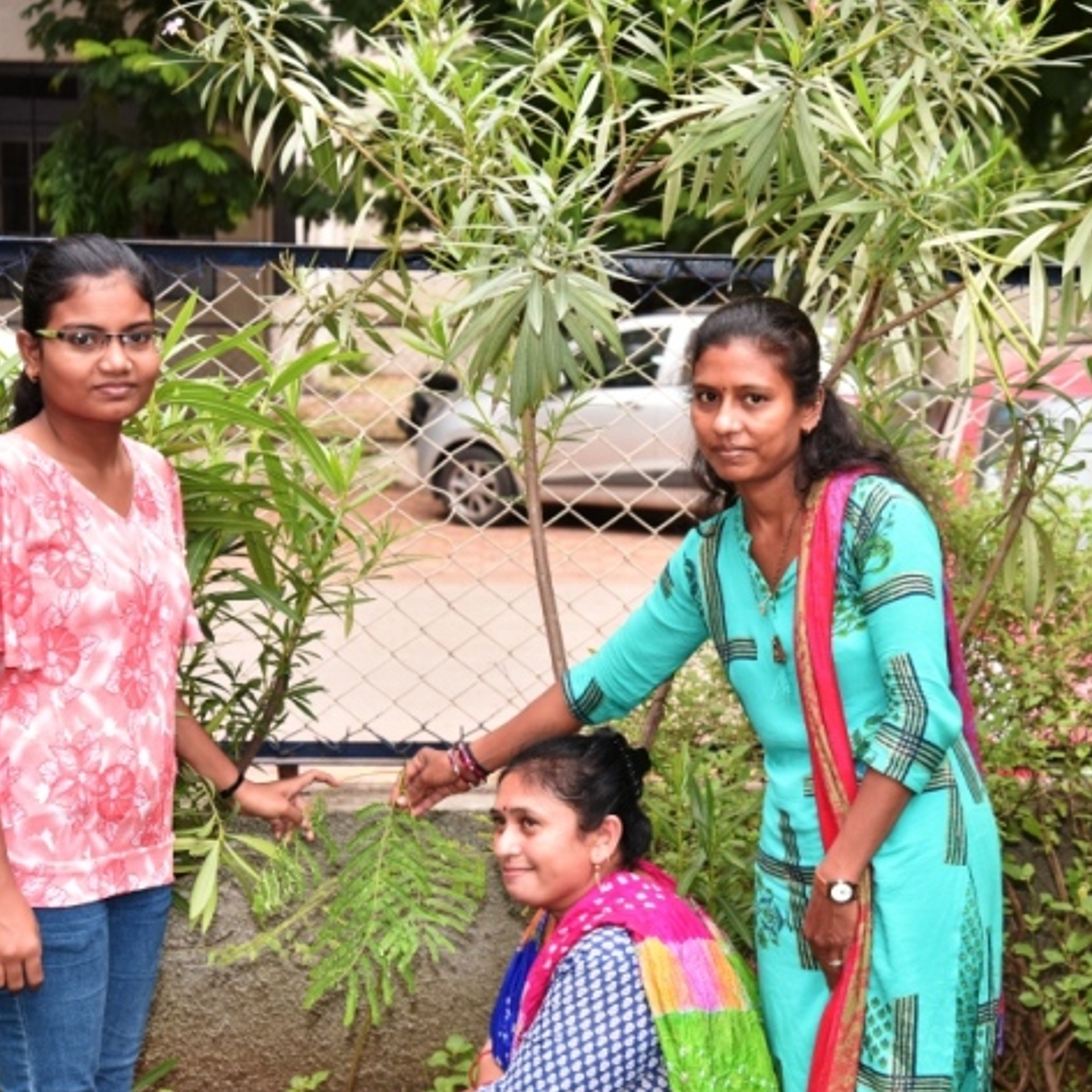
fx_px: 2463
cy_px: 579
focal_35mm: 69
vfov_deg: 25.0
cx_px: 815
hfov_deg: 24.7
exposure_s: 1/250
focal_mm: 48
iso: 220
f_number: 4.5
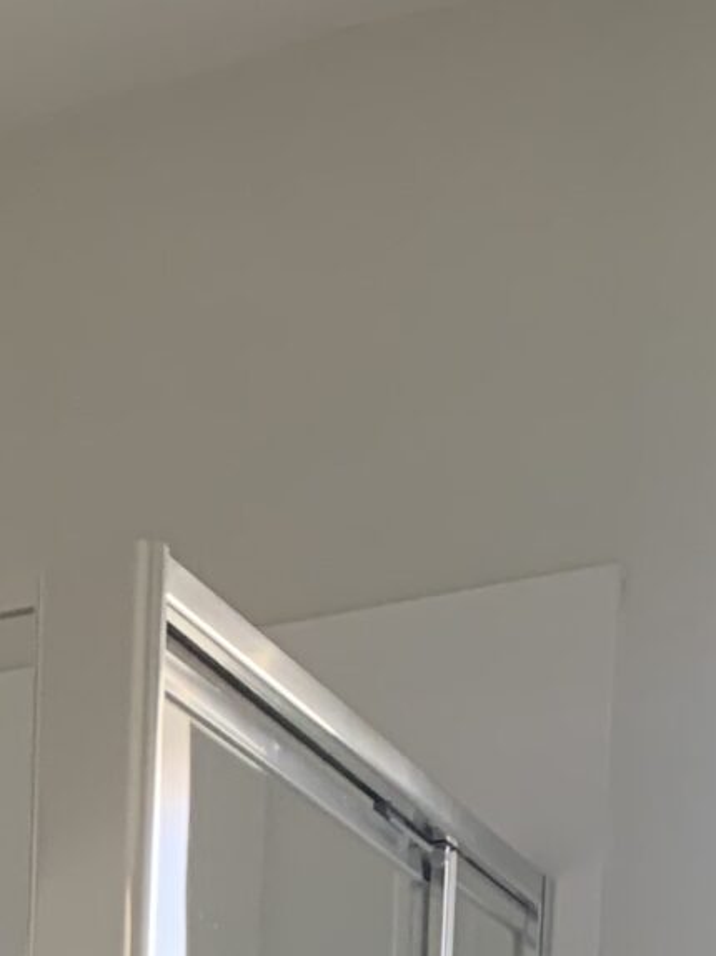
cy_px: 2075
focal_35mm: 116
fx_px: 3202
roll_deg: -1.1
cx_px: -639
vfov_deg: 13.7
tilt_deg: -6.7
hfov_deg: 11.7
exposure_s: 1/60
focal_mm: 4.25
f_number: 1.8
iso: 125
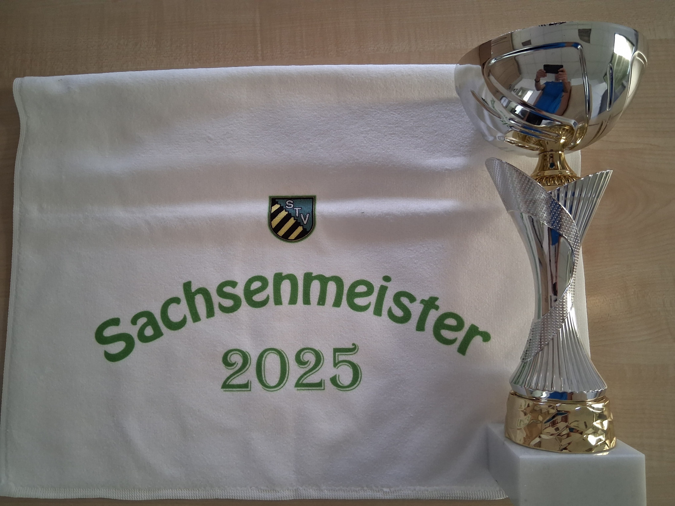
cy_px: 253
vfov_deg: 53.1
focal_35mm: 26
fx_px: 507
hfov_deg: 67.3
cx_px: 338
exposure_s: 1/100
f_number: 1.8
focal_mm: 3.98
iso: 320
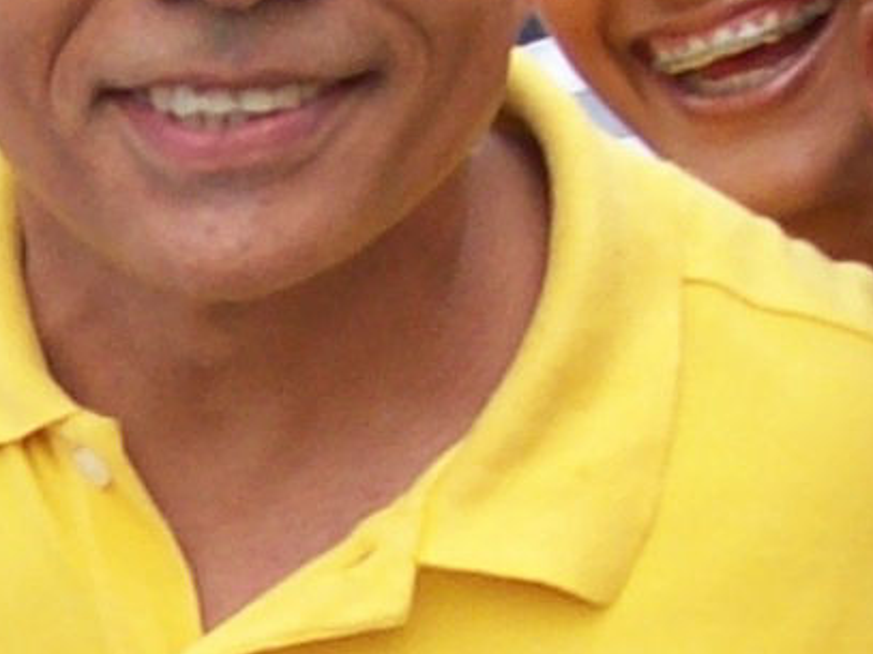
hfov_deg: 7.8
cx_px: 60
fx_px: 6353
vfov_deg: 5.9
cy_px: 695
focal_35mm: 252
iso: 80
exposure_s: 1/77.2
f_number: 2.7
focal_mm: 6
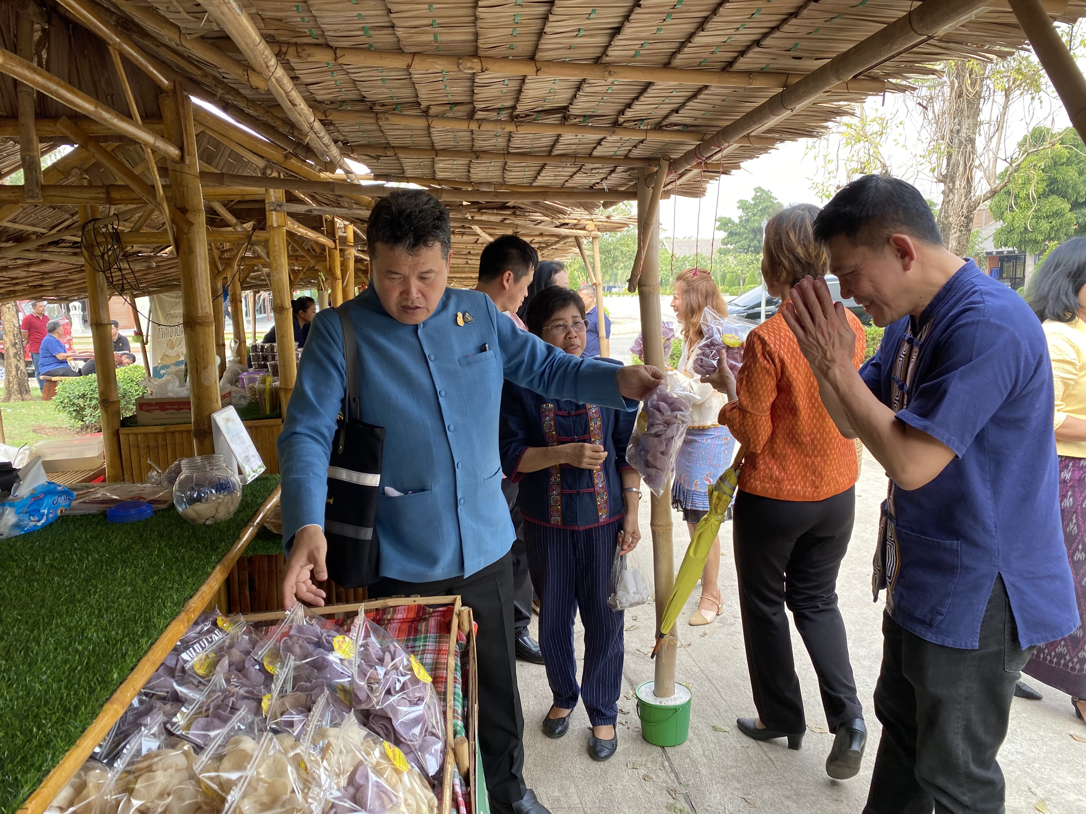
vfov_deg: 53.1
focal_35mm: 26
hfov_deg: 67.3
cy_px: 407
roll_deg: +1.6
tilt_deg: -8.6
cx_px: 543
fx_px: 816
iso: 32
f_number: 1.8
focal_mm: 4.25
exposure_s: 1/133
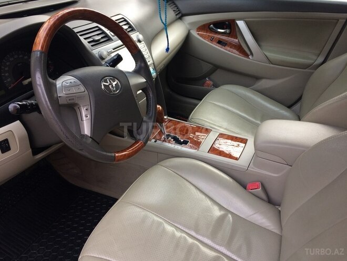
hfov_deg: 61.7
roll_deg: -1.3
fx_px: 291
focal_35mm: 29
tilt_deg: -32.2
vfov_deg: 48.2
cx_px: 174
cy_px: 130
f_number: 2.2
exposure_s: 1/50
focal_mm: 4.15
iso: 40
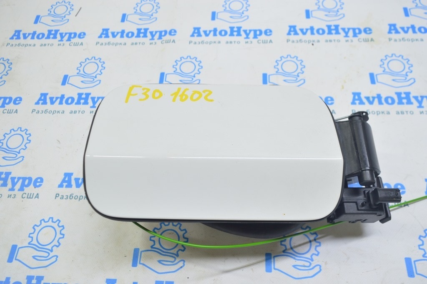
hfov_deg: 67.4
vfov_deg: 47.9
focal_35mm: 27
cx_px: 214
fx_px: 320
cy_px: 142
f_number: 5.6
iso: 400
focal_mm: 18
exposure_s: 1/20
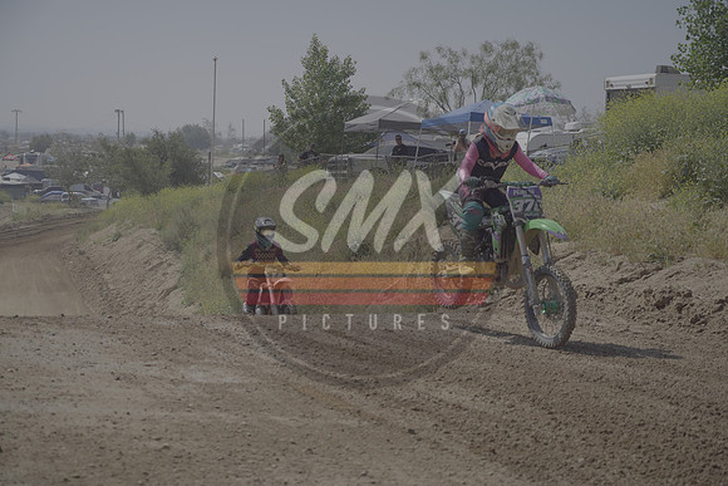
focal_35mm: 61
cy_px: 243
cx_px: 364
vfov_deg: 22.3
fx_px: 1234
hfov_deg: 32.9
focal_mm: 61
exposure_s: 1/5000
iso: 800
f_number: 4
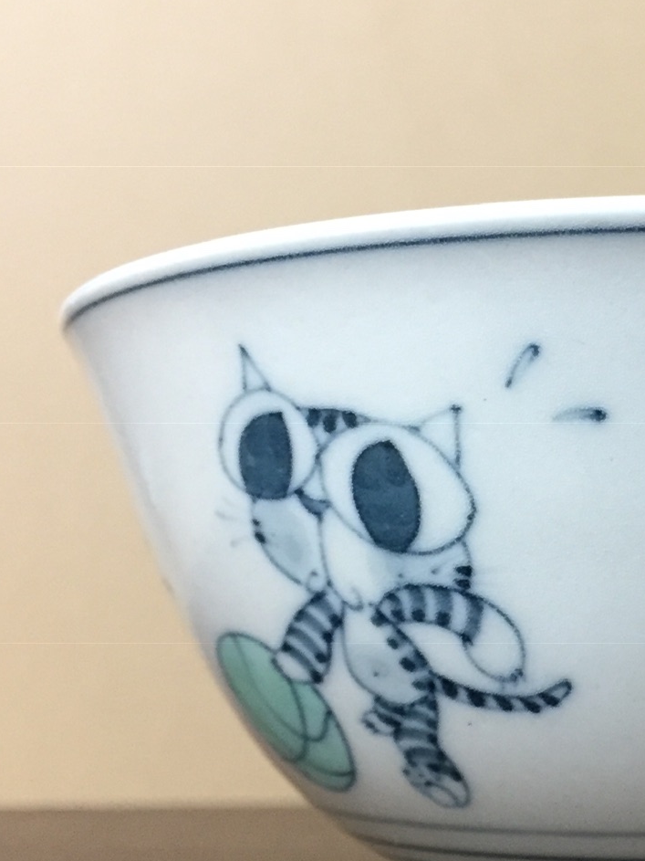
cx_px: 678
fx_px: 1566
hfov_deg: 22.2
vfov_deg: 30.6
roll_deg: +0.9
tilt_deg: +7.2
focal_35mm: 63
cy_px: 517
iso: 200
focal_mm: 4.15
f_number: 2.2
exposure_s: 1/30
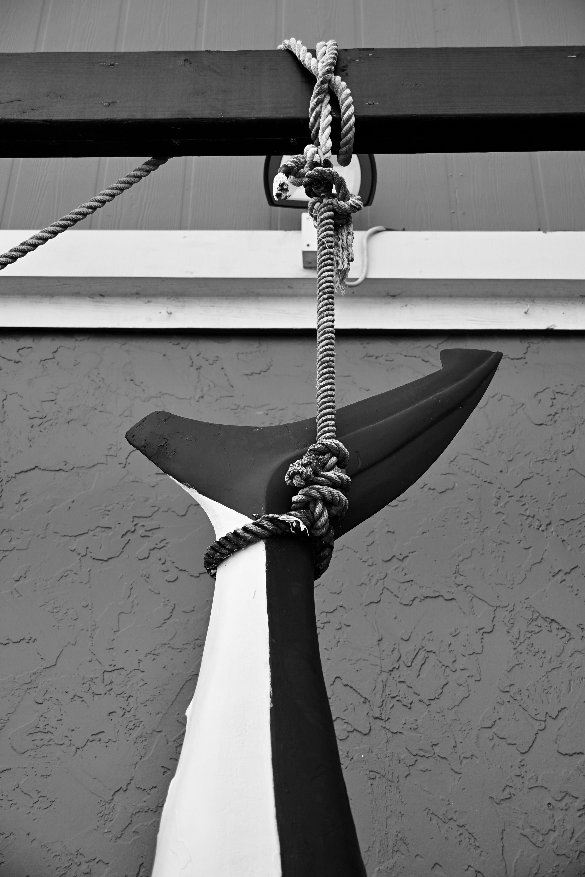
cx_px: 292
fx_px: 1225
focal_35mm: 50
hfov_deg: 26.9
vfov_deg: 39.4
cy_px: 438
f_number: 4
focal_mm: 33.5
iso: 100
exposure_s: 1/400
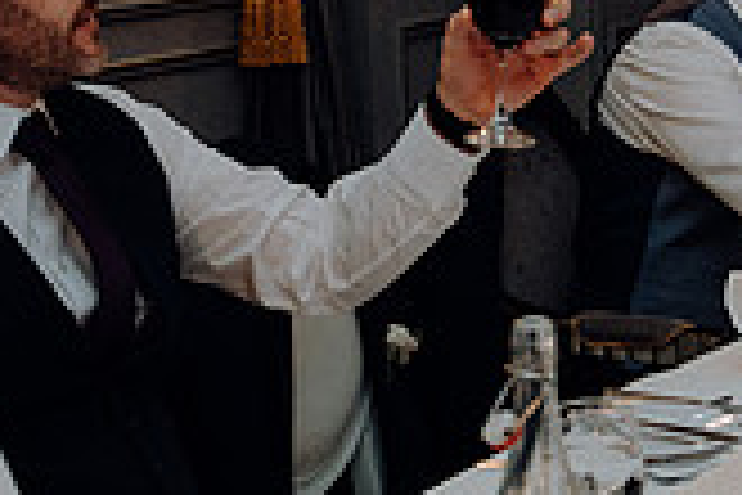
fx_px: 2391
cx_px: 531
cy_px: 74
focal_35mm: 116
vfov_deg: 11.8
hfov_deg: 17.6
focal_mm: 33
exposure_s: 1/160
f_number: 3.5
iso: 2500
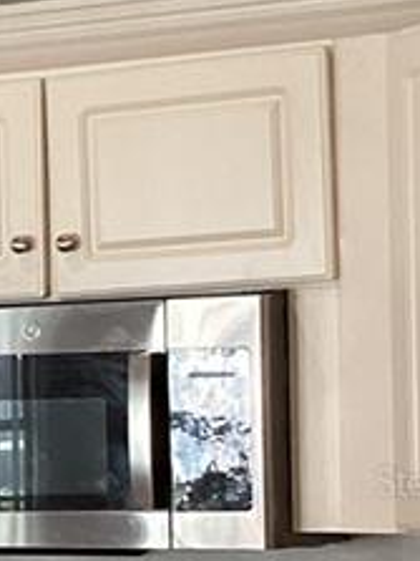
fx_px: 2704
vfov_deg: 11.8
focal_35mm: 167
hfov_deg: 8.2
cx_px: -578
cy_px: 480
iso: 250
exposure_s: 1/60
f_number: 2.4
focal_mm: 3.3
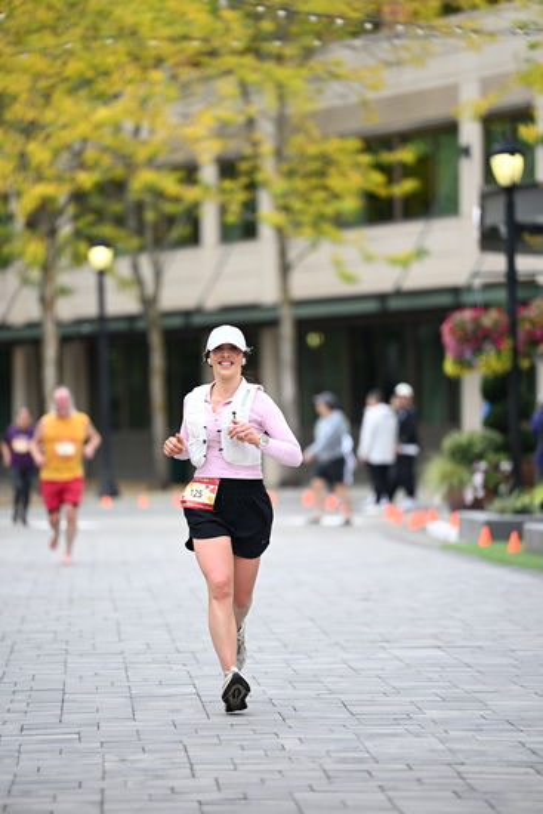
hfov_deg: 7.2
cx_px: 272
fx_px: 4296
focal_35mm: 190
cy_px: 407
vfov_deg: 10.8
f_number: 2.8
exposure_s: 1/2000
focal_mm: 190
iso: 640
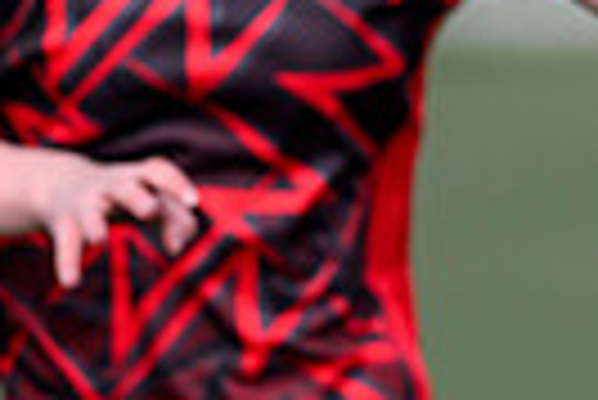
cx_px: 1070
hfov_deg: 1.2
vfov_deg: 0.8
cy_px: 119
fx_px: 29068
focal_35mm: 1748
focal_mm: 400
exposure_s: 1/3200
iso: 500
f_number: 3.2
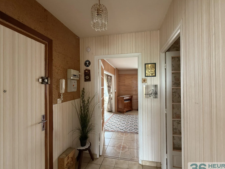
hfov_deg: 98.1
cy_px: 85
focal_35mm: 15
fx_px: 97
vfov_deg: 81.7
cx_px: 117
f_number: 2.2
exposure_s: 1/100
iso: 320
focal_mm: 2.22
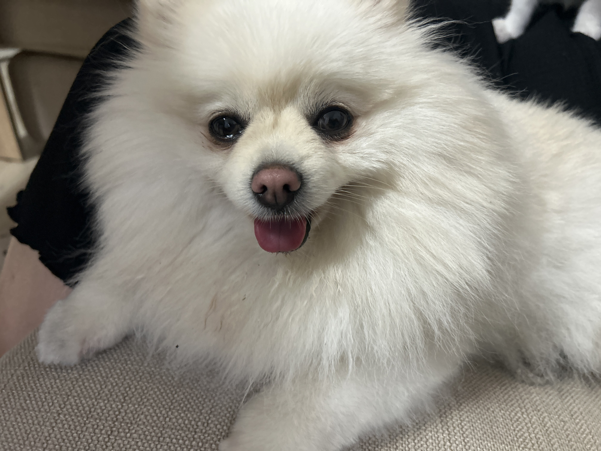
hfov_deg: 67.3
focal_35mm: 26
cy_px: 226
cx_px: 300
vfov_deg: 53.1
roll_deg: -4.8
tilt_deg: -34.4
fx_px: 451
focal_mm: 5.7
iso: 400
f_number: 1.5
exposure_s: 1/50
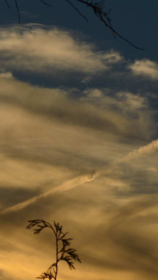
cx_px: -34
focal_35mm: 284
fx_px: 2115
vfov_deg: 7.6
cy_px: 198
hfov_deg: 4.3
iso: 100
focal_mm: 70
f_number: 13
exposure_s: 1/800
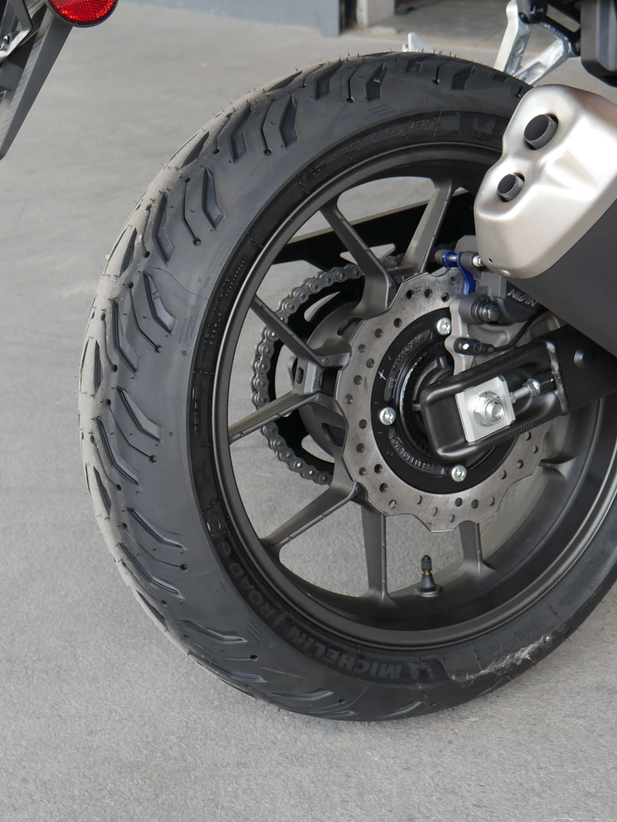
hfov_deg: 22.0
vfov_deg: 29.4
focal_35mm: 66
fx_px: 1568
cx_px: 471
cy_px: 353
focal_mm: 19
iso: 200
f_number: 4.1
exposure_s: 1/100
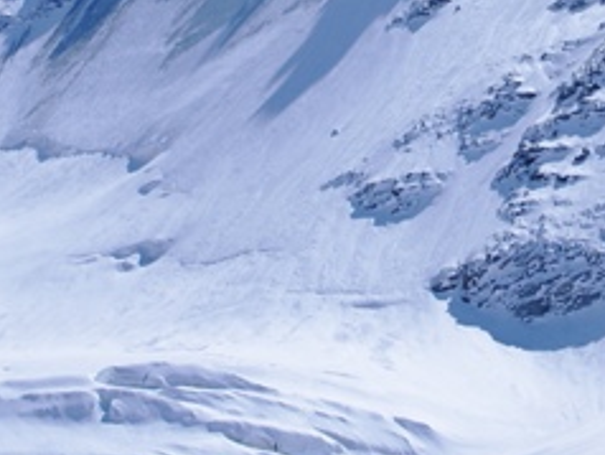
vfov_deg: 8.7
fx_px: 2967
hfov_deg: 11.6
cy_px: -36
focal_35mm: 170
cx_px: 544
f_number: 5.6
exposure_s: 1/1250
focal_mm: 35
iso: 100
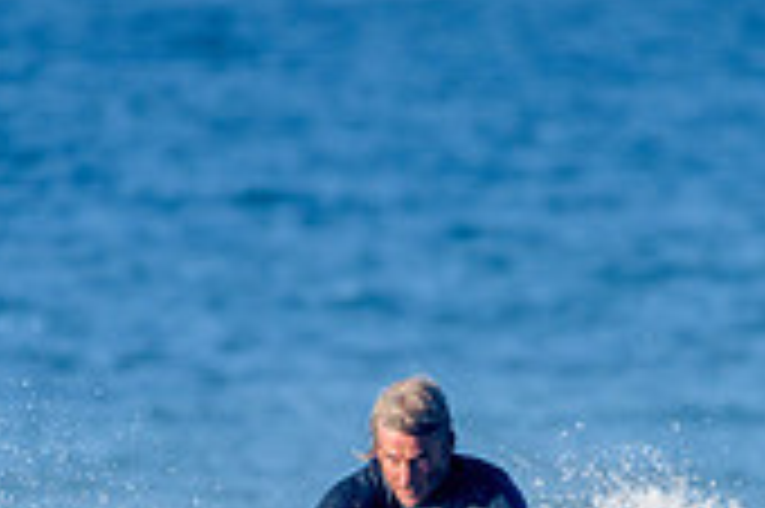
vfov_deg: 0.8
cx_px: 450
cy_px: 663
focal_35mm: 1707
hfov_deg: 1.2
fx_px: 36238
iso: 320
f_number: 5.6
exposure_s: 1/2000
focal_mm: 500
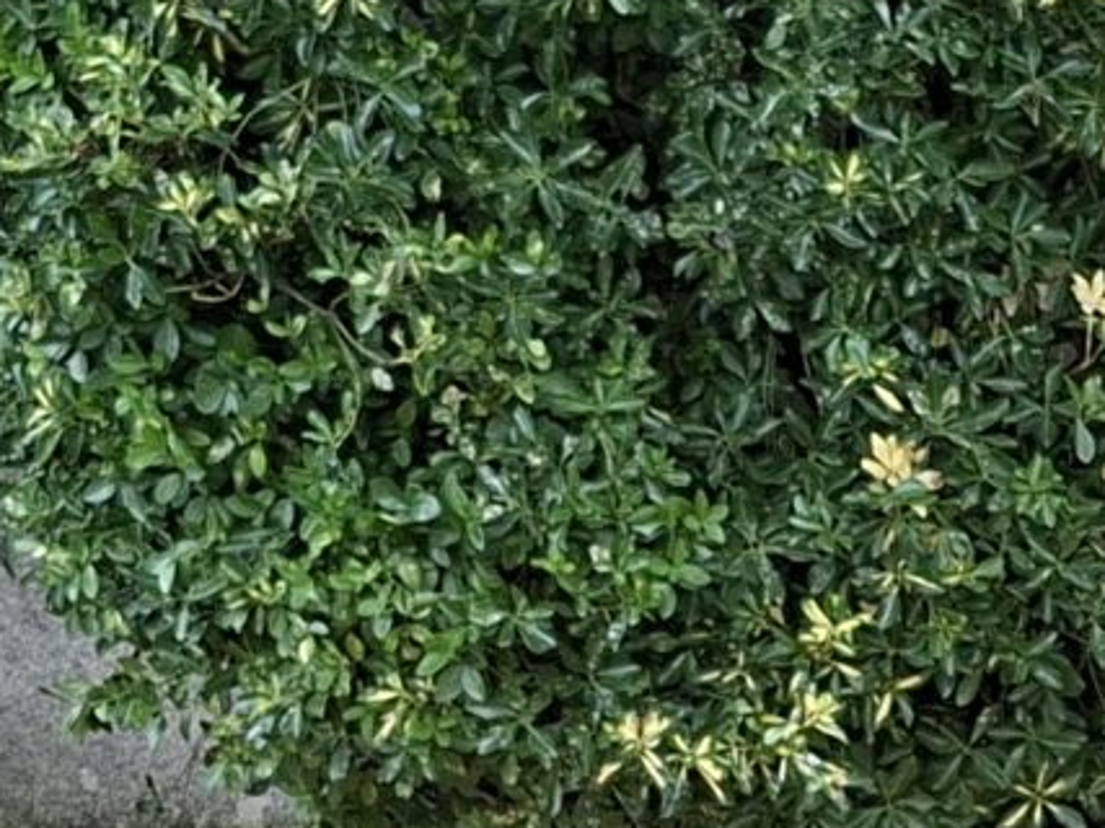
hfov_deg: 13.9
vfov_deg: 10.3
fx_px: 4404
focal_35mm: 138
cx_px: 1263
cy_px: 1294
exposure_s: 1/282
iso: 50
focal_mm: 5.54
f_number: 1.8
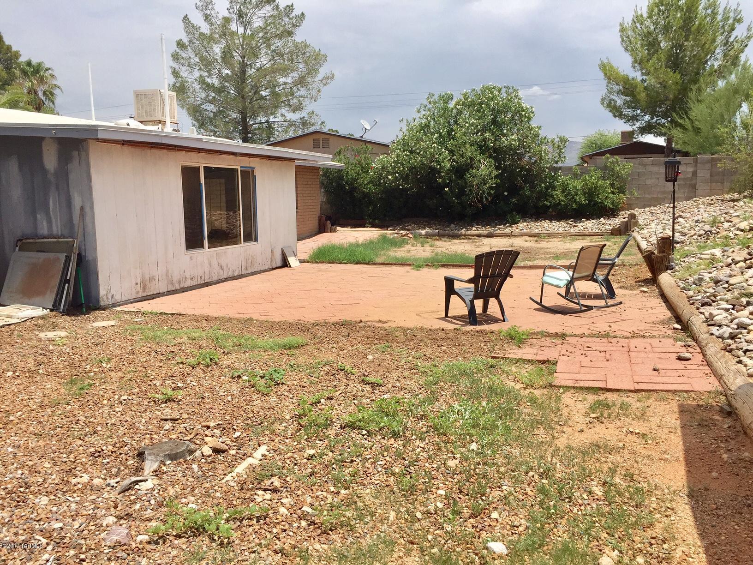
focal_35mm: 29
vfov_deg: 48.2
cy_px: 282
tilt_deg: -6.3
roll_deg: -0.6
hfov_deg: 61.7
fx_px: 631
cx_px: 376
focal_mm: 4.15
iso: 32
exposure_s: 1/3597
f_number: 2.2
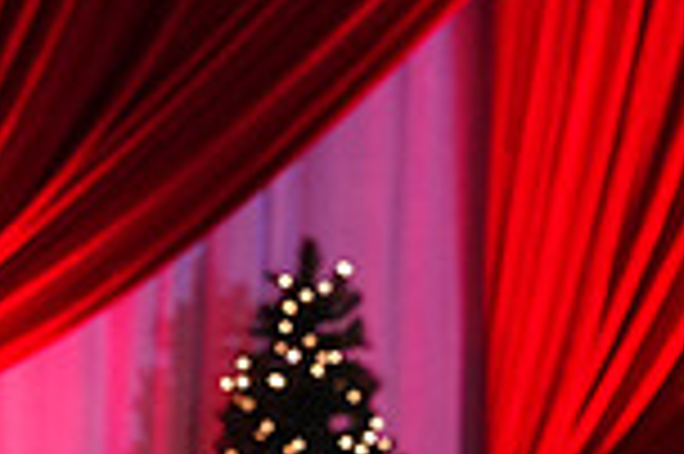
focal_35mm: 580
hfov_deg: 3.5
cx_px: -454
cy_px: 735
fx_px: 11008
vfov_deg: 2.4
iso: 2000
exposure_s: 1/200
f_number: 4.5
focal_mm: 152
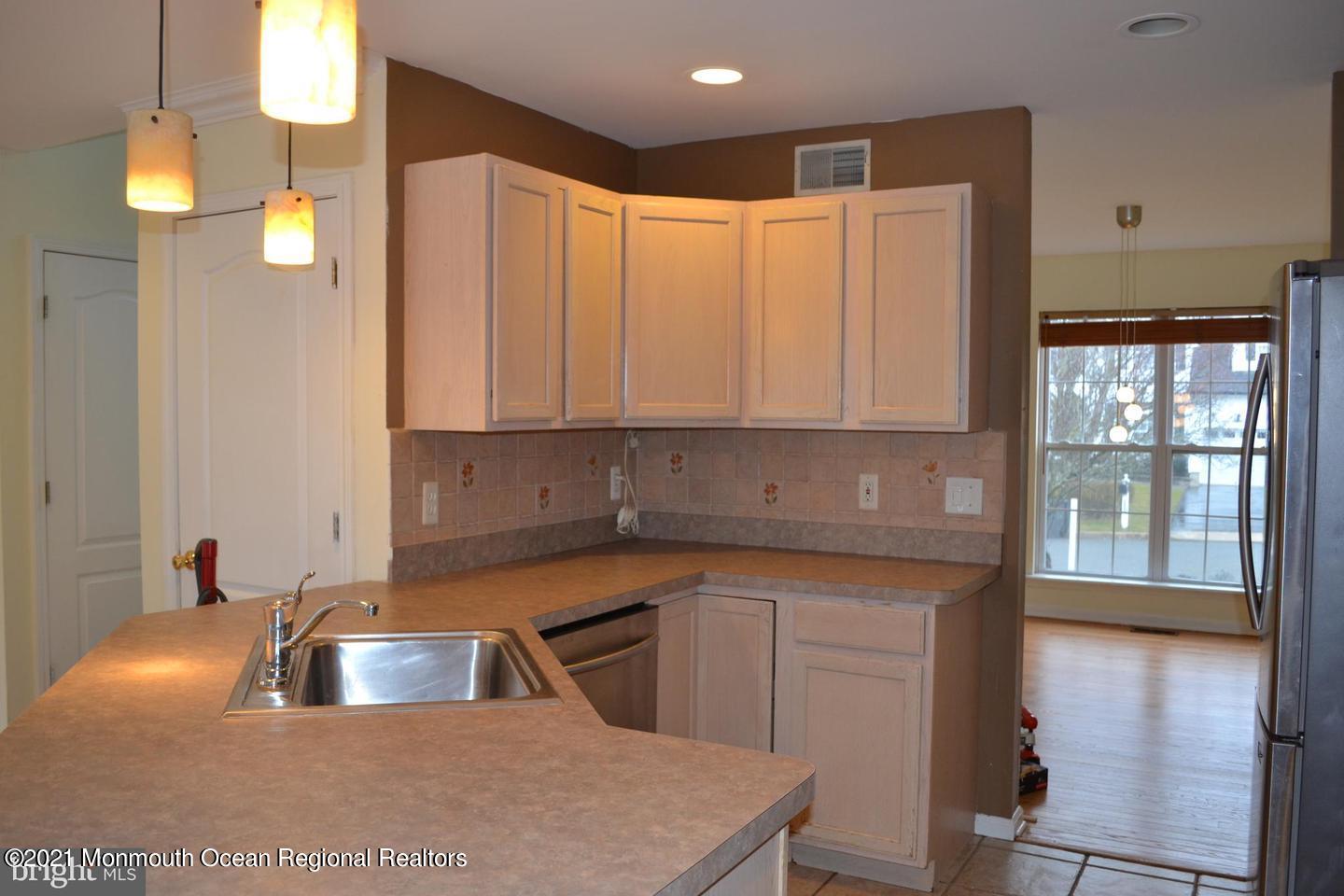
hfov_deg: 67.4
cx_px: 672
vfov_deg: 47.9
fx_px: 1008
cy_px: 448
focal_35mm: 27
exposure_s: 1/60
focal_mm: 18
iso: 400
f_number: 3.5
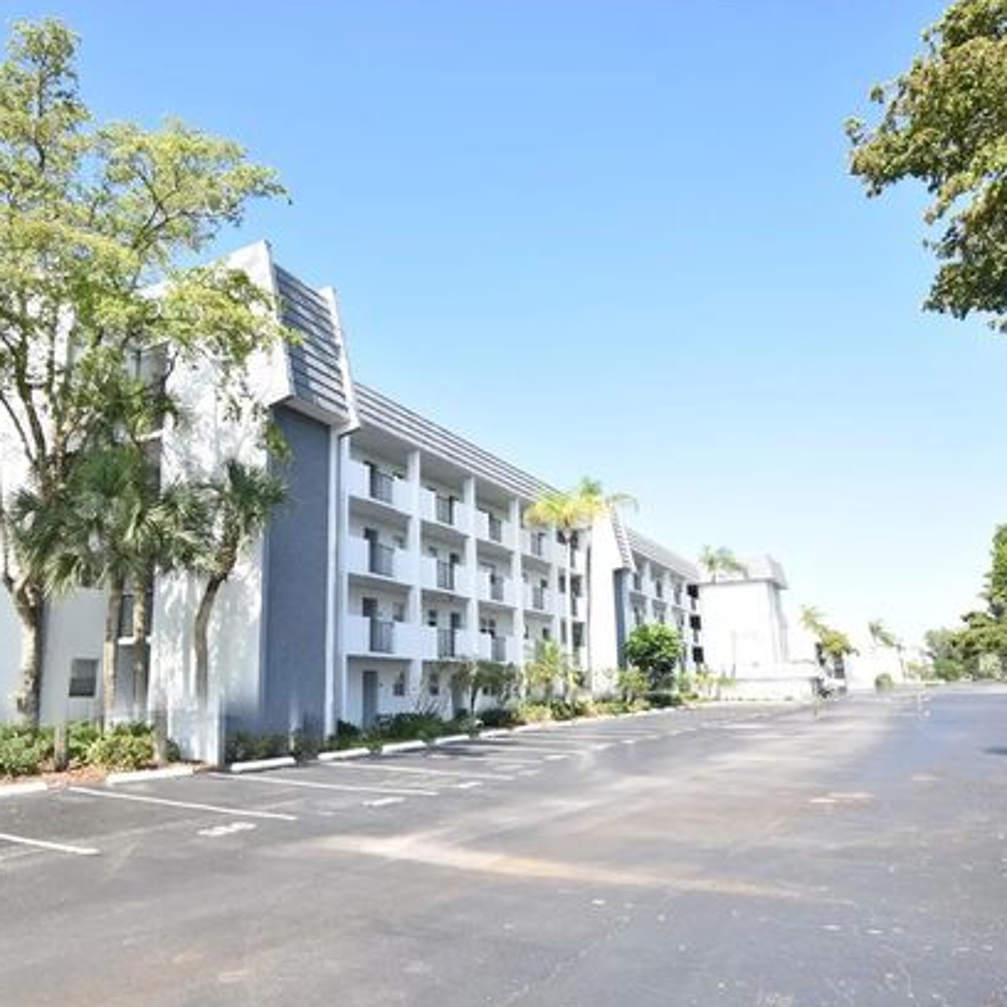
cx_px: 420
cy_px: 516
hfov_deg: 64.6
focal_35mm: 24
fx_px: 790
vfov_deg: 65.0
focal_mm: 12
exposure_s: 1/160
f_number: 5.6
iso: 100
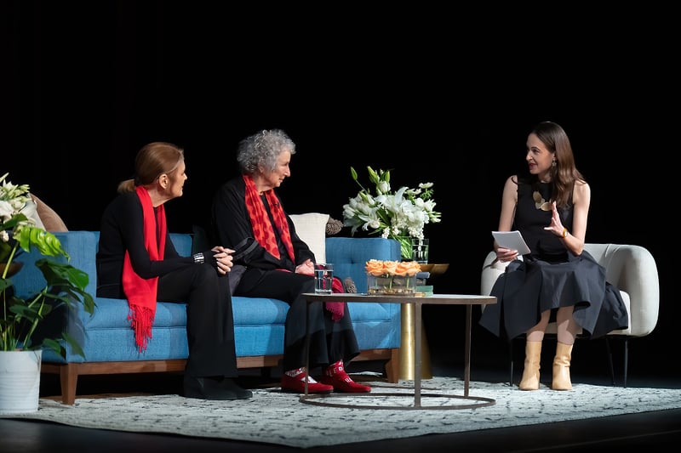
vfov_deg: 12.9
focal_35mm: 106
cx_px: 358
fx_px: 2014
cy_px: 218
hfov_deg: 19.2
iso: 6400
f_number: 4
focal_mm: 98
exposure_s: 1/200
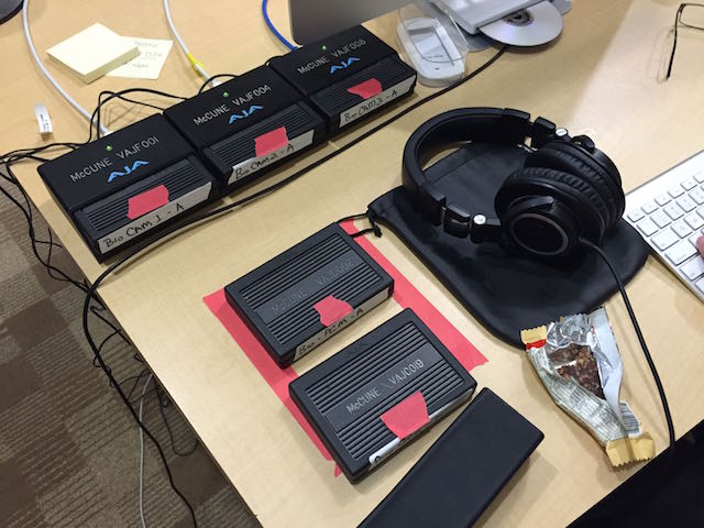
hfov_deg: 61.7
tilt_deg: -54.7
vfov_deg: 48.2
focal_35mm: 29
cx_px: 352
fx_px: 590
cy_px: 264
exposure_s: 1/30
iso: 250
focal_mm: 4.15
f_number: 2.2
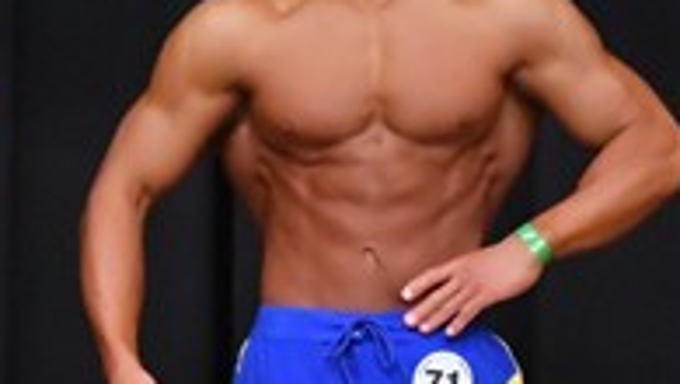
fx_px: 16870
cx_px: 427
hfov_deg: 2.3
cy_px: 482
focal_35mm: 935
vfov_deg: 1.3
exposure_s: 1/400
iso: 8000
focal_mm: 150
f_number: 5.6
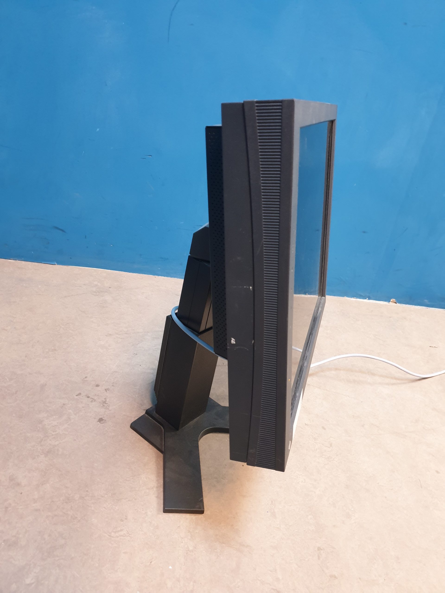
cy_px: 296
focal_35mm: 26
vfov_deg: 67.3
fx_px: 446
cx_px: 222
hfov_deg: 53.1
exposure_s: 1/50
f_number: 1.5
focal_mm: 4.3
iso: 320
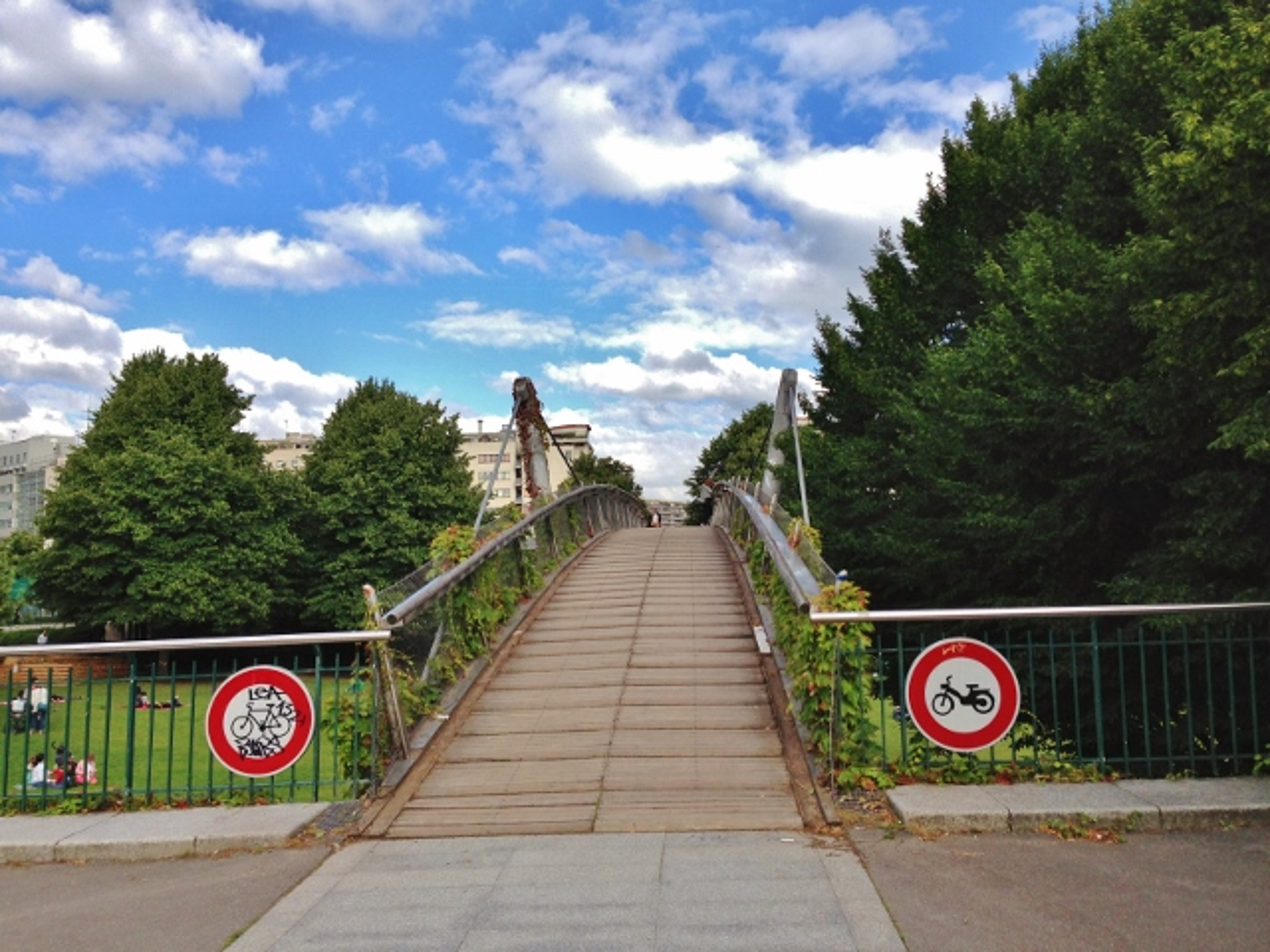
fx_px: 1211
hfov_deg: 55.4
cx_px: 635
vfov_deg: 42.9
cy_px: 476
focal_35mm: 33
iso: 50
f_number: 2.4
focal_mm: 4.13
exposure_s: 1/861
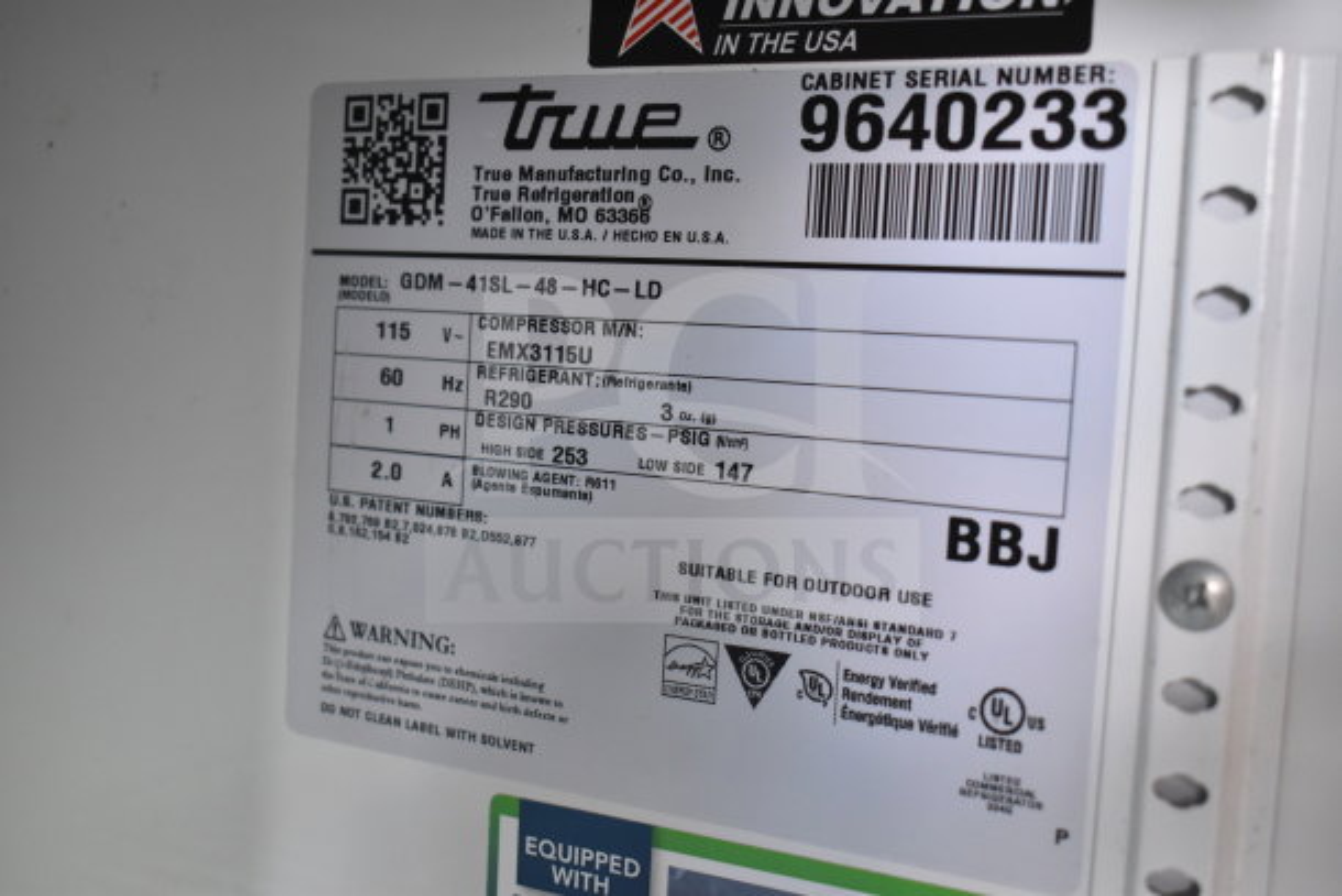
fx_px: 1622
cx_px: 671
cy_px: 448
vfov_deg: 30.9
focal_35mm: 44
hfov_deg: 45.0
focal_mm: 29
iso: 1100
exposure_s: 1/50
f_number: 4.2
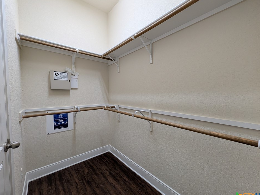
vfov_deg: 89.9
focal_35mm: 13
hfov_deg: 106.1
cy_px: 100
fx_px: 98
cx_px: 133
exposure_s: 1/120
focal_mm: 2.02
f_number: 1.7
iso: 139
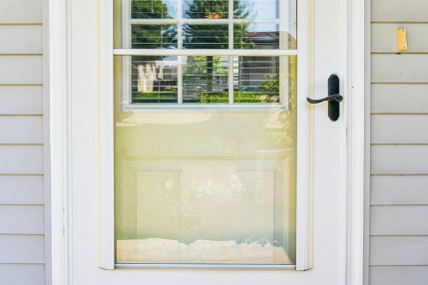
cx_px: 205
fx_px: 333
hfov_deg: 65.4
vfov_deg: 45.2
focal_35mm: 28
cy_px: 80
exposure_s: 1/160
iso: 100
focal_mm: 16
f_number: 8
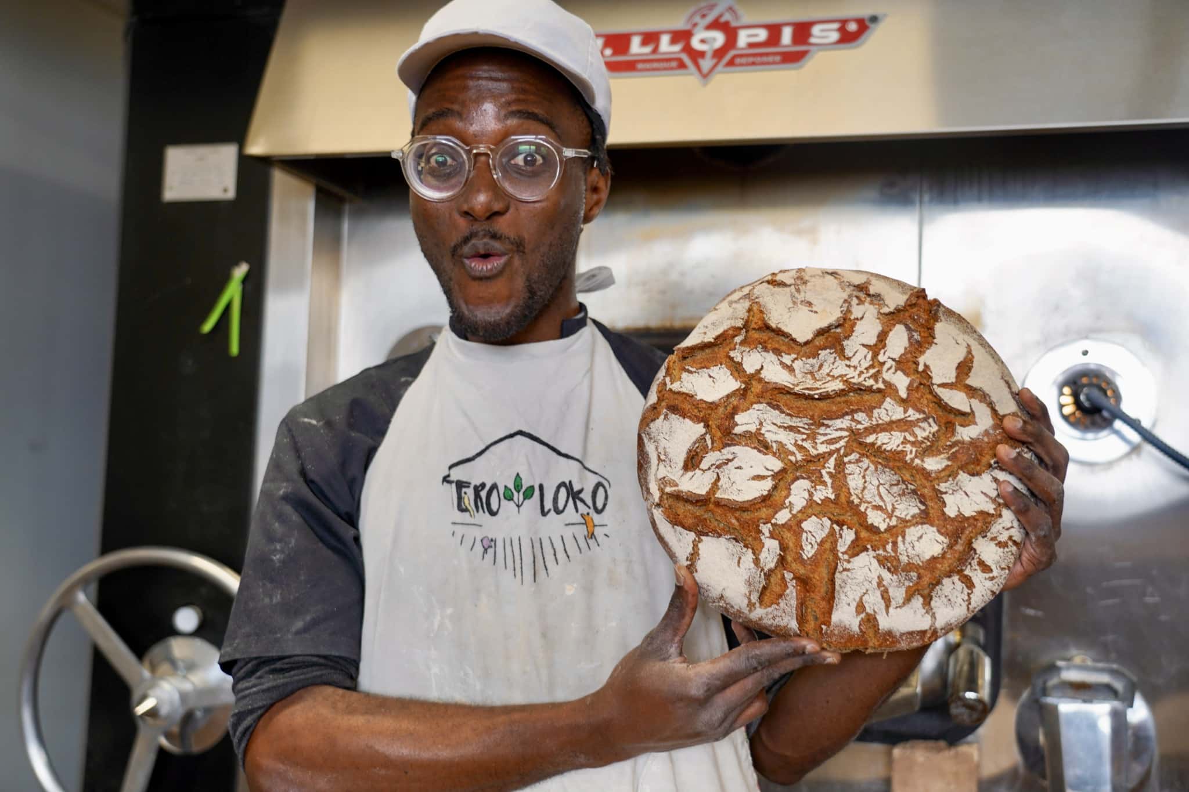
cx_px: 594
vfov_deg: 35.9
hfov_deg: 51.9
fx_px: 1222
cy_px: 396
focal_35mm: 37
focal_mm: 37
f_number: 4
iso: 160
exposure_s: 1/60
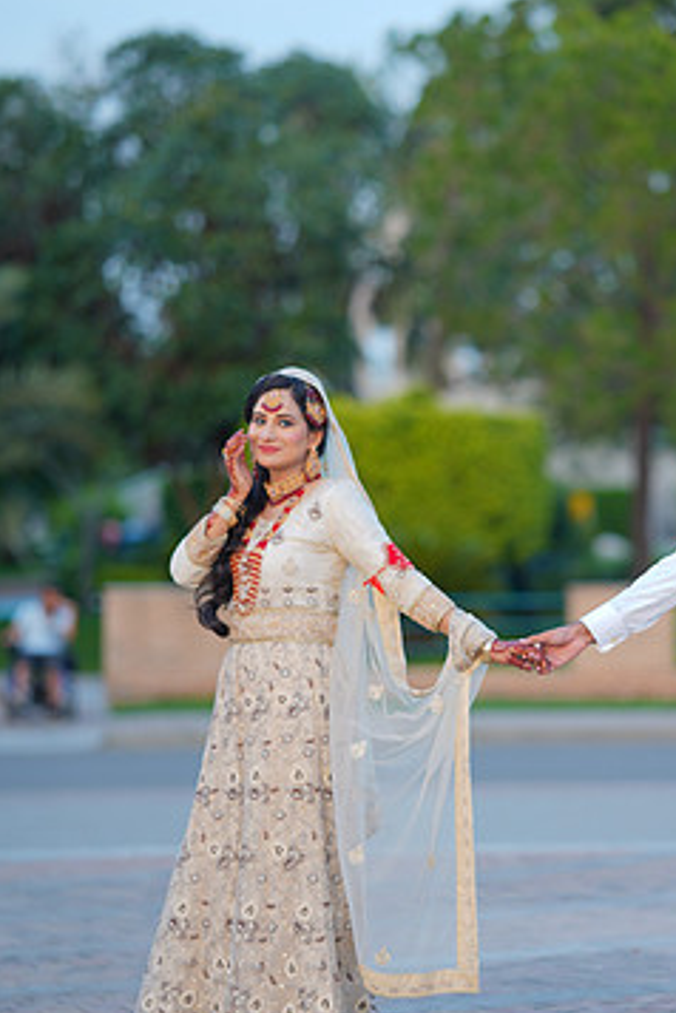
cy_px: 516
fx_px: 3887
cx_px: 538
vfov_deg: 14.9
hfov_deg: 9.9
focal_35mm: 138
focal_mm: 85
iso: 80
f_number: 1.4
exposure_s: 1/400
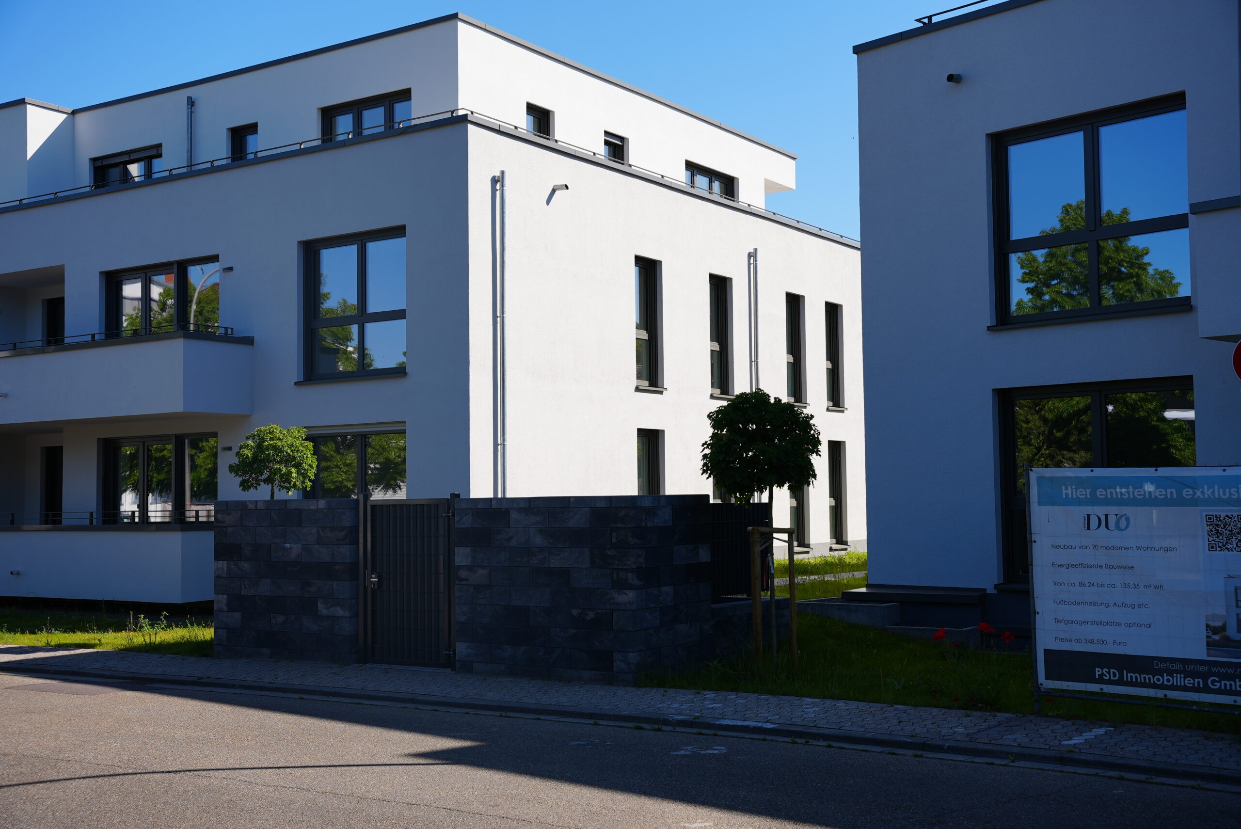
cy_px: 414
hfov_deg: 47.0
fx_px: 1428
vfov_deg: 32.4
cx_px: 620
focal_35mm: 41
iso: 80
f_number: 5
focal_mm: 41.4
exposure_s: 1/500
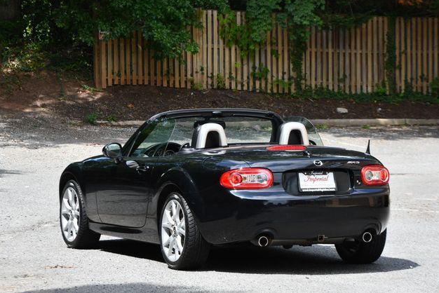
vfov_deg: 9.7
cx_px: 224
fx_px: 1720
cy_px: 144
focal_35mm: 141
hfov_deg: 14.5
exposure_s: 1/250
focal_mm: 92
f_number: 8
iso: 200
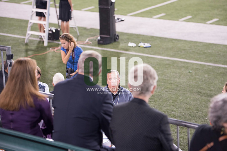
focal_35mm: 110
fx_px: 694
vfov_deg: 12.5
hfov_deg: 18.6
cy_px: 76
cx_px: 114
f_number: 2.8
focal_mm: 110
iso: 1000
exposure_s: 1/320
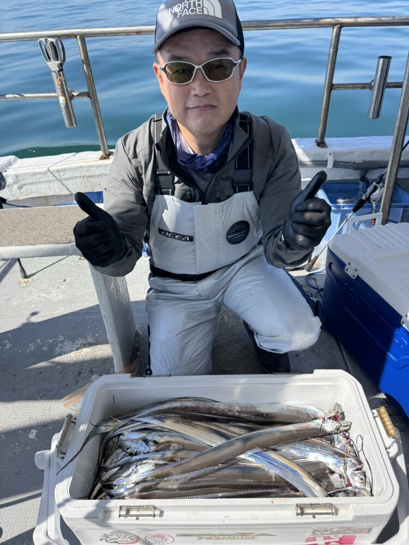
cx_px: 204
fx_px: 378
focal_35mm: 24
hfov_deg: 56.8
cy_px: 272
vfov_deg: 71.6
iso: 80
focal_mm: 6.76
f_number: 1.78
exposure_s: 1/2331
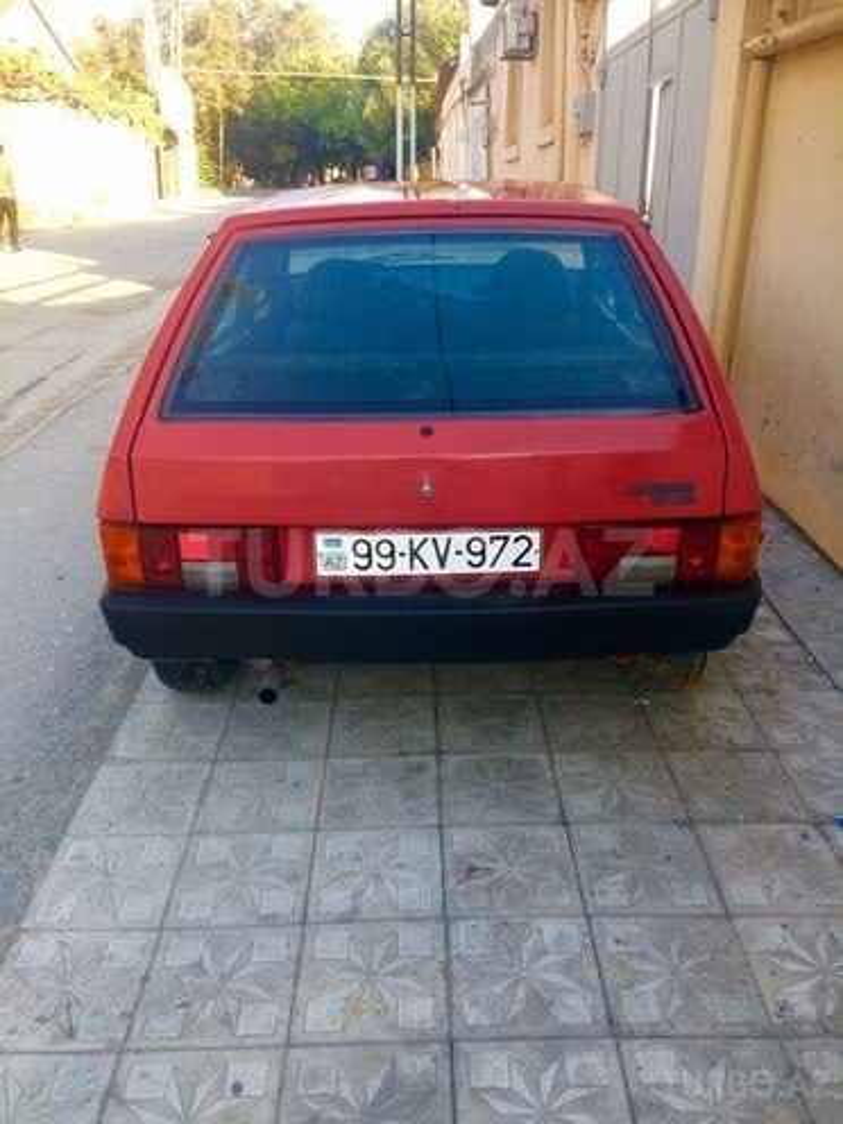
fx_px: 942
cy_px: 562
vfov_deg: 61.7
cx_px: 422
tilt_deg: -22.0
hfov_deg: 48.2
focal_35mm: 29
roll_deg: +0.7
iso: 32
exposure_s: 1/195
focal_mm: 4.15
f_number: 2.2
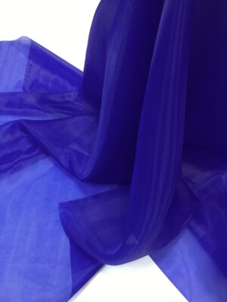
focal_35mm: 29
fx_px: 254
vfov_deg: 61.7
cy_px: 151
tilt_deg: -55.4
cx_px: 114
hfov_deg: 48.2
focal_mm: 4.15
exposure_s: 1/33
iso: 125
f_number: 2.2
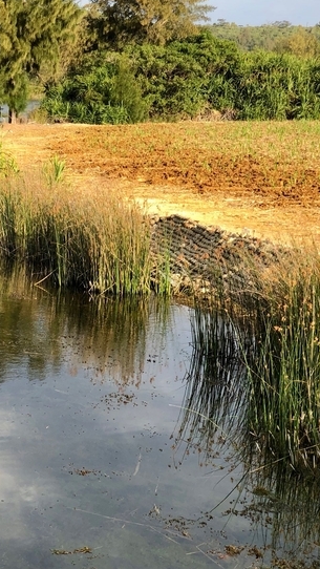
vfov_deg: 22.7
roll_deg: -1.3
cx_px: -124
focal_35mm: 94
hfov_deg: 12.4
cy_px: 264
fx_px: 1418
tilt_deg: -6.9
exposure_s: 1/273
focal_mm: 6
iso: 16
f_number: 2.4
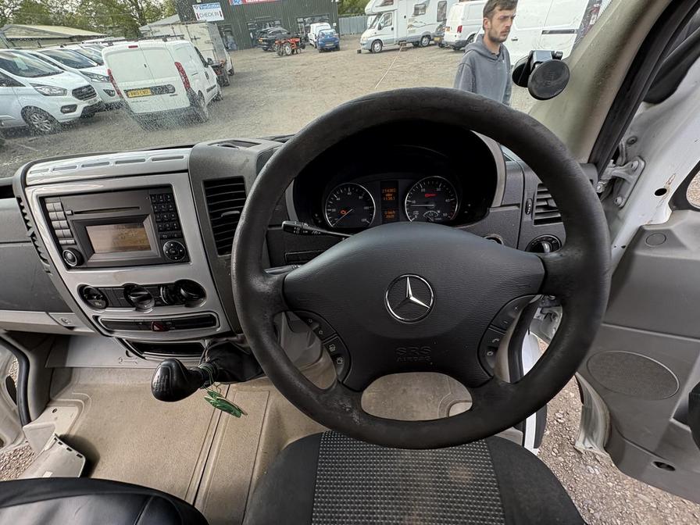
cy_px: 262
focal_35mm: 14
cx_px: 350
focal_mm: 2.22
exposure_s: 1/99
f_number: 2.2
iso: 100
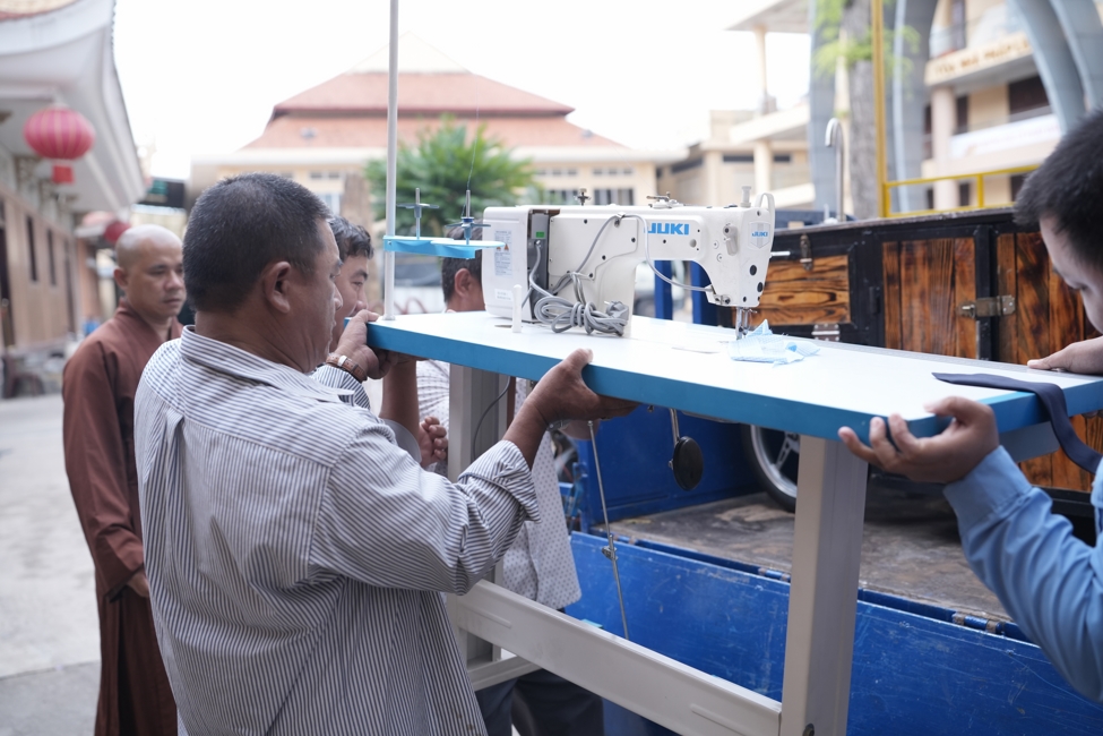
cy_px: 368
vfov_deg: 37.9
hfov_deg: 54.4
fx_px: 1072
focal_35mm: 35
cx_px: 552
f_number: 2.8
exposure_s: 1/800
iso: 500
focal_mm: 35
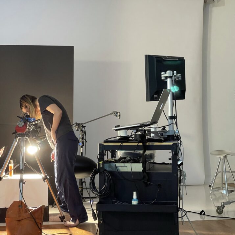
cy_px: 117
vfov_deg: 22.8
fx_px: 584
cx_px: 100
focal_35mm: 76
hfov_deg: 22.7
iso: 800
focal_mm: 7.5
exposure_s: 1/31
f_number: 2.2
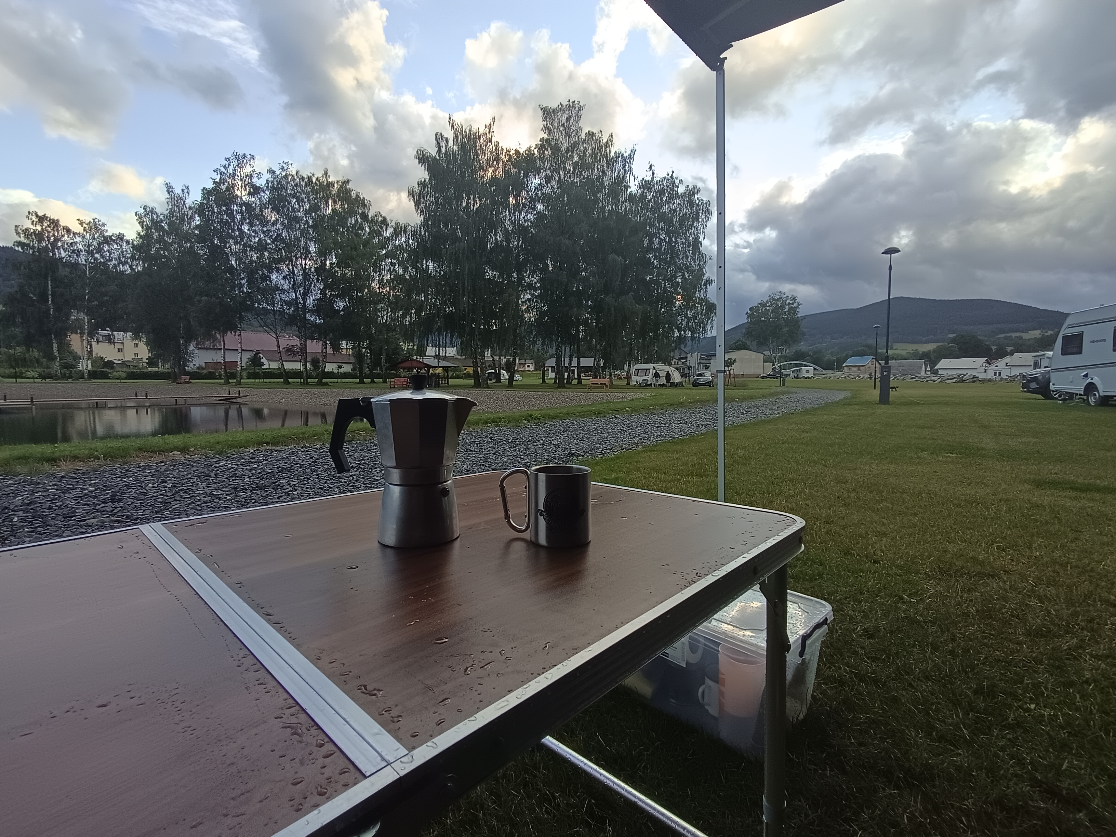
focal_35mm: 15
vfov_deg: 81.7
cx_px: 558
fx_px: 484
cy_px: 418
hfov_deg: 98.2
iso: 58
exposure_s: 1/277
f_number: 2.2
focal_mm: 1.65
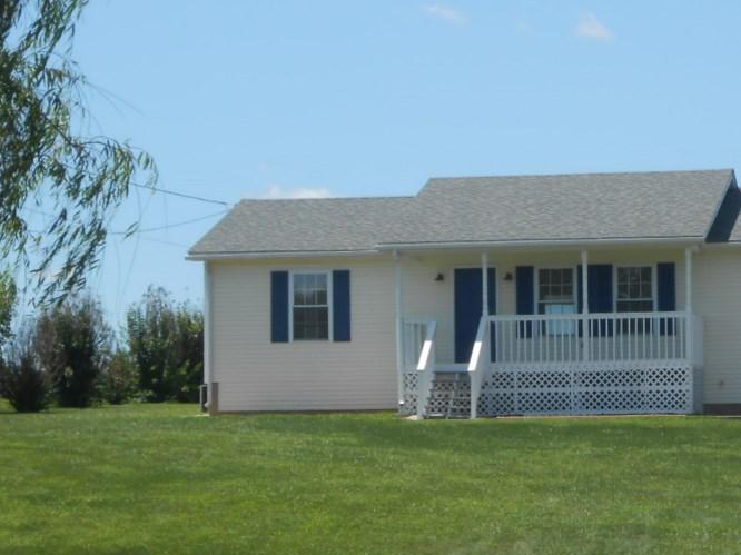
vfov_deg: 10.1
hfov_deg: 13.5
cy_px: 395
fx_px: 3124
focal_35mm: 146
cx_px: 587
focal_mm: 14.5
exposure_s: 1/320
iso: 80
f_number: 6.6
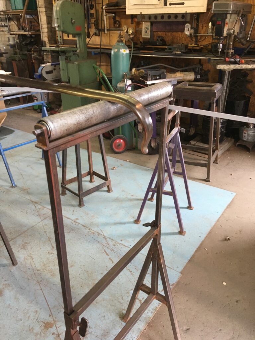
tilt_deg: -27.4
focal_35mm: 29
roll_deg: +1.8
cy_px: 170
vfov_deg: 61.7
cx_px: 128
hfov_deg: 48.2
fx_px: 285
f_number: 2.2
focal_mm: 4.15
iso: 125
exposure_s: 1/30
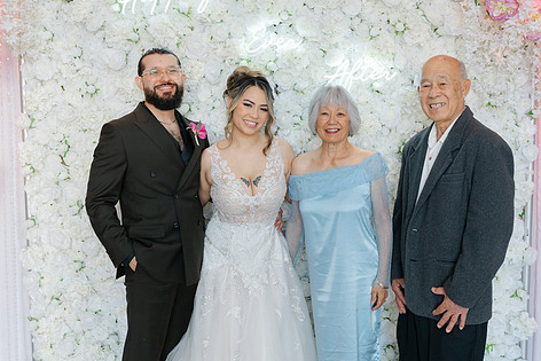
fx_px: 646
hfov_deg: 45.4
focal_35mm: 43
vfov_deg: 31.2
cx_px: 277
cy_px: 159
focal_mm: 35
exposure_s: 1/160
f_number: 4
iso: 400
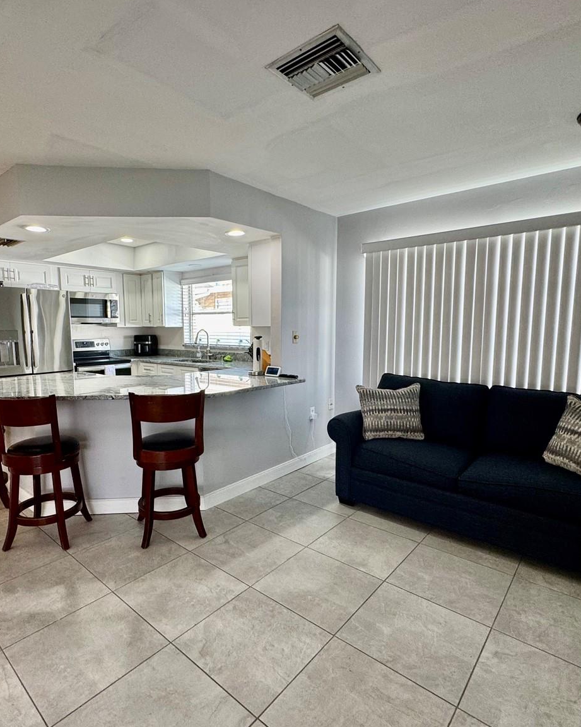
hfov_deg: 70.6
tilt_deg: -6.6
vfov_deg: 83.3
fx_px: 408
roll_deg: +0.3
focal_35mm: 19
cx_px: 255
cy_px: 370
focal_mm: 2.22
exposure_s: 1/120
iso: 125
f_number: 2.2
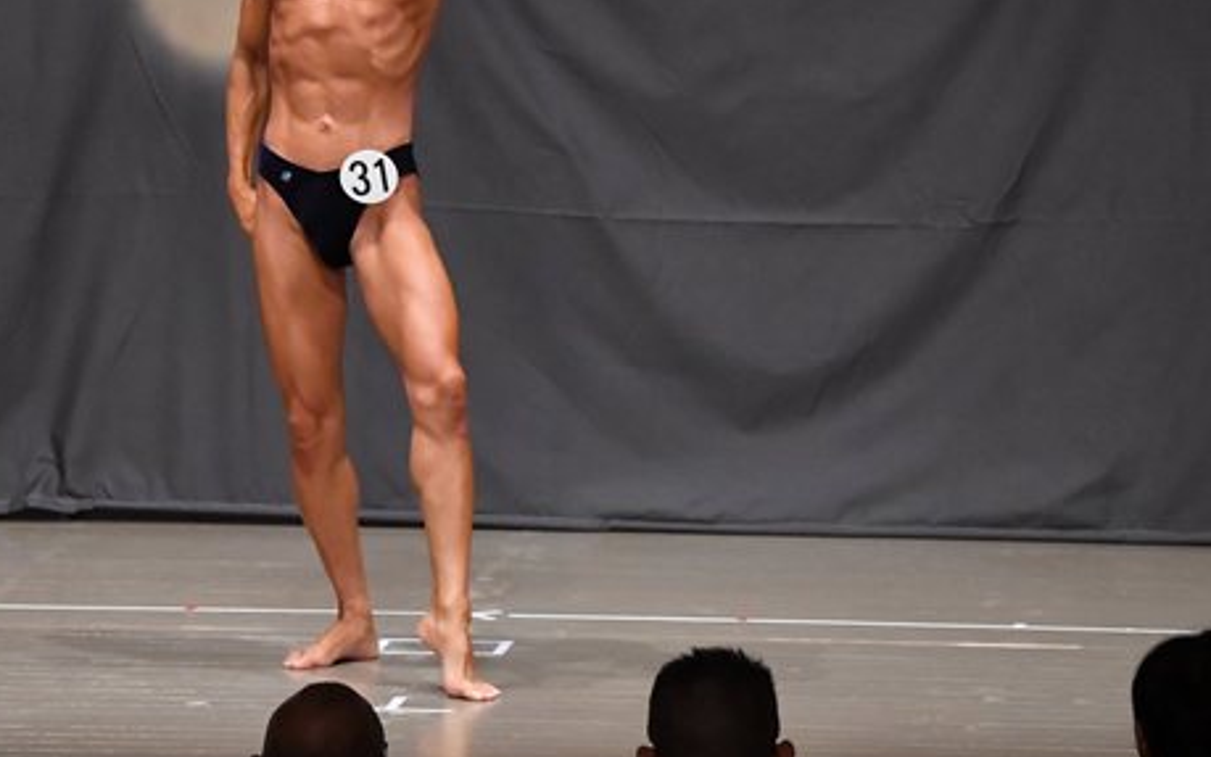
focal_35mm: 299
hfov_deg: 7.0
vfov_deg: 4.4
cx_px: 355
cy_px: 119
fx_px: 9869
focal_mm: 116
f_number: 5.6
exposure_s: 1/400
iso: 6400
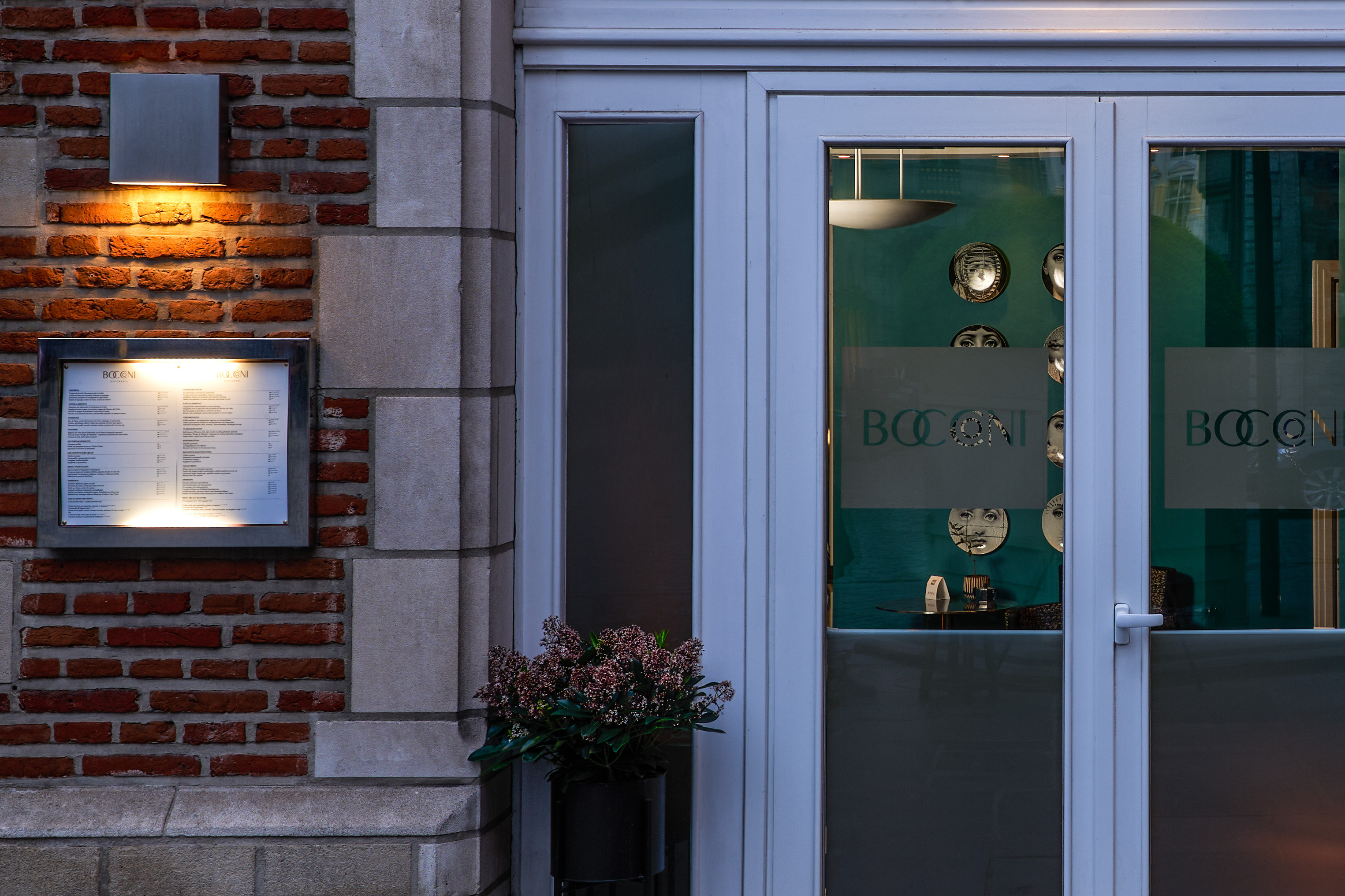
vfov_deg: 22.9
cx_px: 1112
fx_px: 2204
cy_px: 328
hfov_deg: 32.8
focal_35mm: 59
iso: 100
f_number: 11
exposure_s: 1
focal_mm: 30
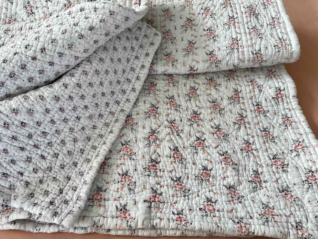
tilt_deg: -59.3
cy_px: 120
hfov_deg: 67.3
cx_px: 159
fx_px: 239
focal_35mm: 26
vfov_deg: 53.1
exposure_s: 1/435
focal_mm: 4.2
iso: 32
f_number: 1.6
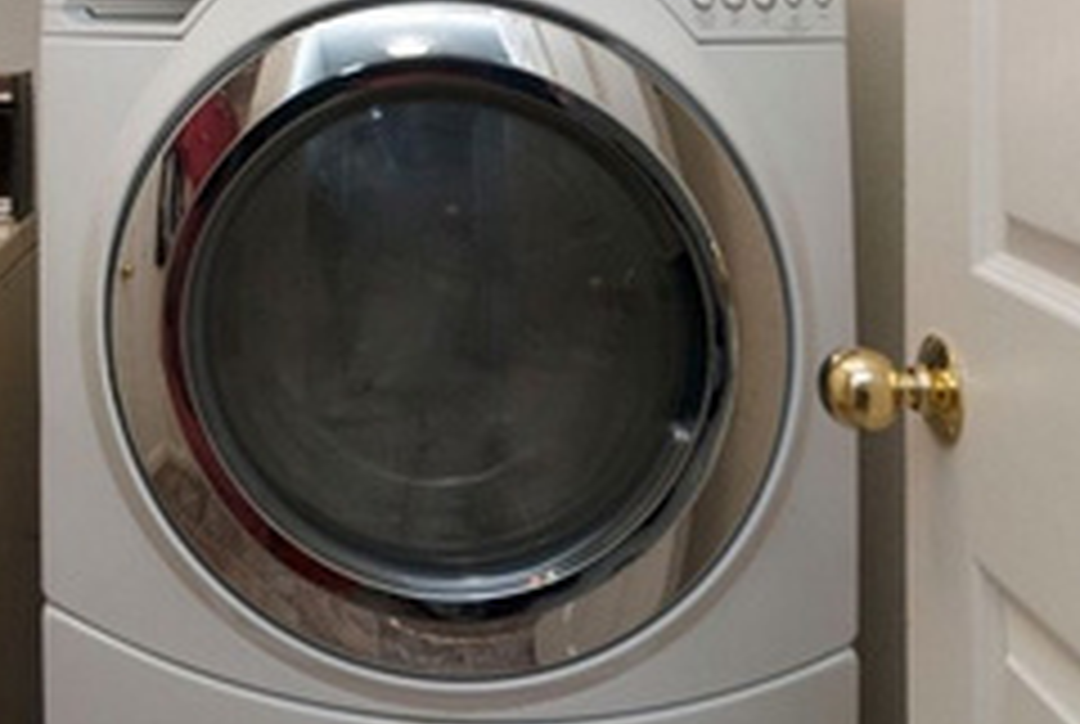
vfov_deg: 27.1
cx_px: 50
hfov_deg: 37.5
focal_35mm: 48
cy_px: 58
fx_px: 1443
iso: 200
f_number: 5
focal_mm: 12
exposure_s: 1/60
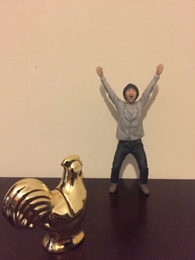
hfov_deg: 48.2
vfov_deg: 61.7
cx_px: 98
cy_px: 130
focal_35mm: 29
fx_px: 218
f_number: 2.2
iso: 400
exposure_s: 1/15
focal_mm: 4.15
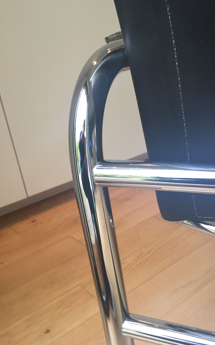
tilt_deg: -25.2
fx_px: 347
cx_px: 142
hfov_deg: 34.1
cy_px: 193
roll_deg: +7.4
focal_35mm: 37
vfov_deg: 52.6
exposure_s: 1/33
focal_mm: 4.15
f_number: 2.2
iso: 40
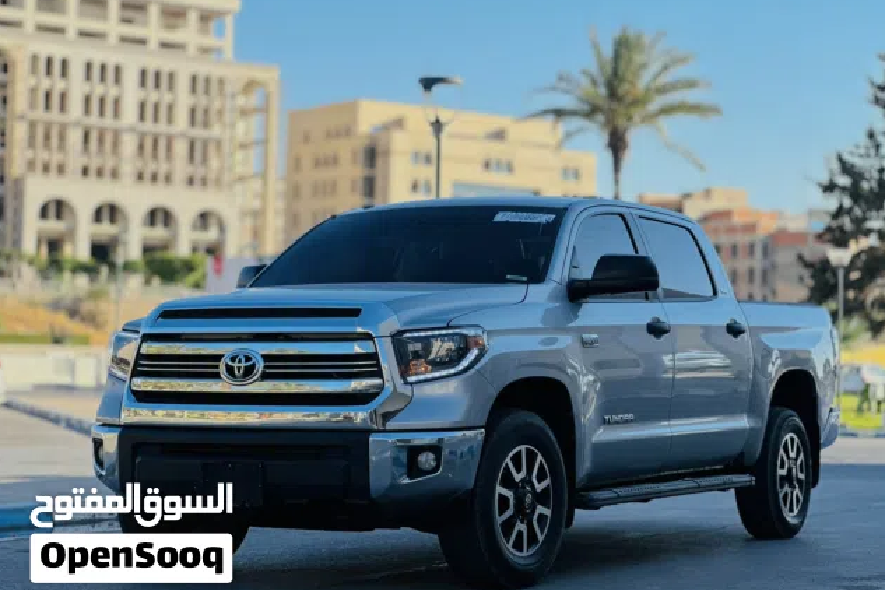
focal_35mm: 81
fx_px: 1991
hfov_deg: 25.1
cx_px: 443
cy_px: 281
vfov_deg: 16.9
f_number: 2.8
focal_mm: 9
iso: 32
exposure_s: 1/455
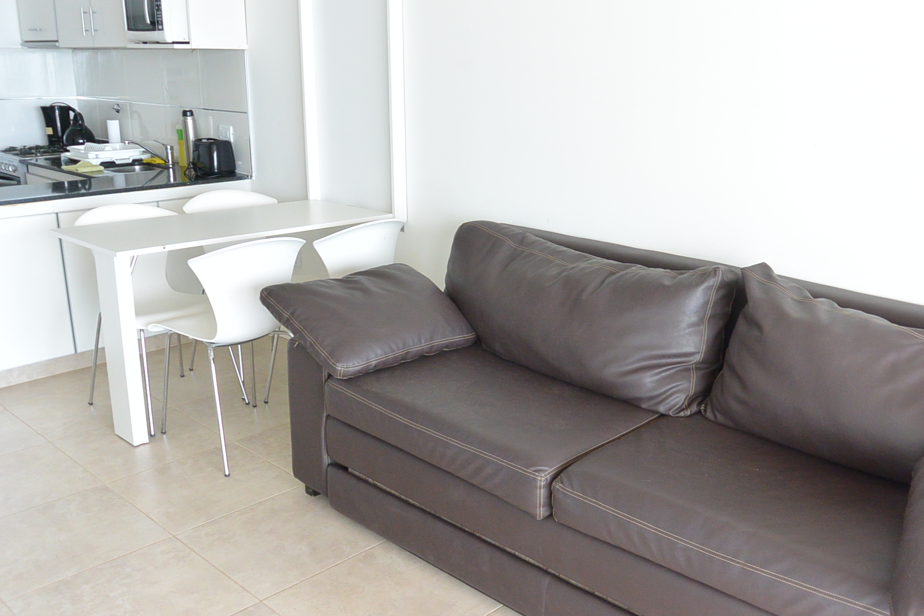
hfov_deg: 56.8
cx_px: 555
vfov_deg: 40.0
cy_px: 317
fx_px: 847
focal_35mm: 33
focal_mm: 10
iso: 400
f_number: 3.5
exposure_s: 1/80
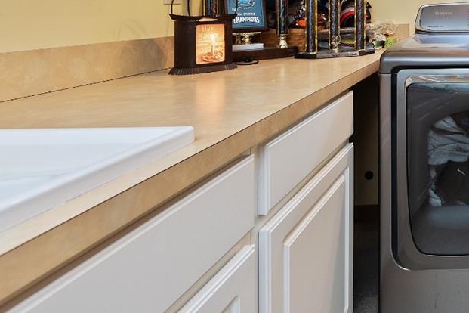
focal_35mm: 29
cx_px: 508
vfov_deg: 40.6
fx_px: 378
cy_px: 16
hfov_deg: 47.5
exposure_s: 1/13
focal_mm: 12
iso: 400
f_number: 5.6
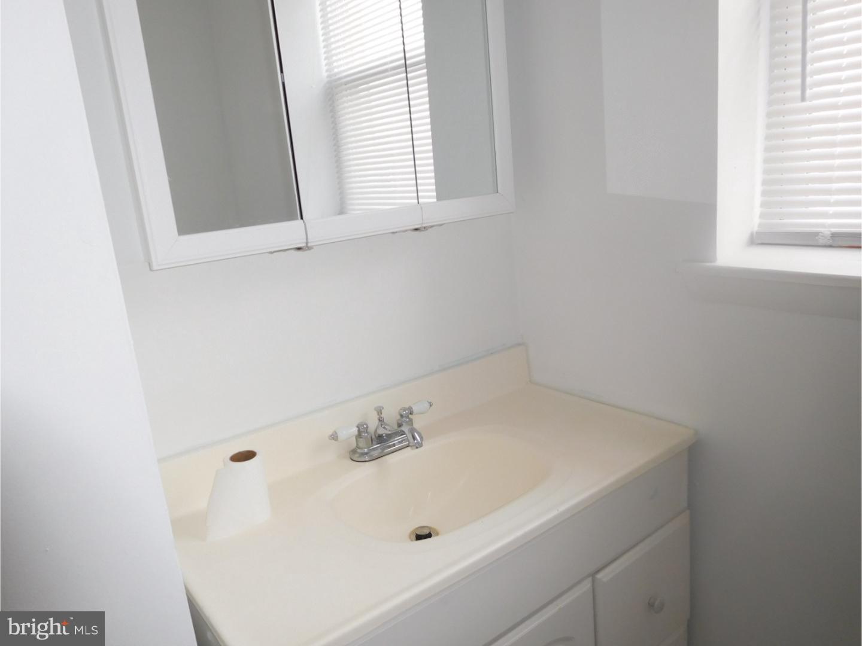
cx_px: 431
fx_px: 623
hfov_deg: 69.4
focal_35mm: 25
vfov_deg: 54.9
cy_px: 323
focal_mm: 4.5
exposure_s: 1/40
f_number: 3.4
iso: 125
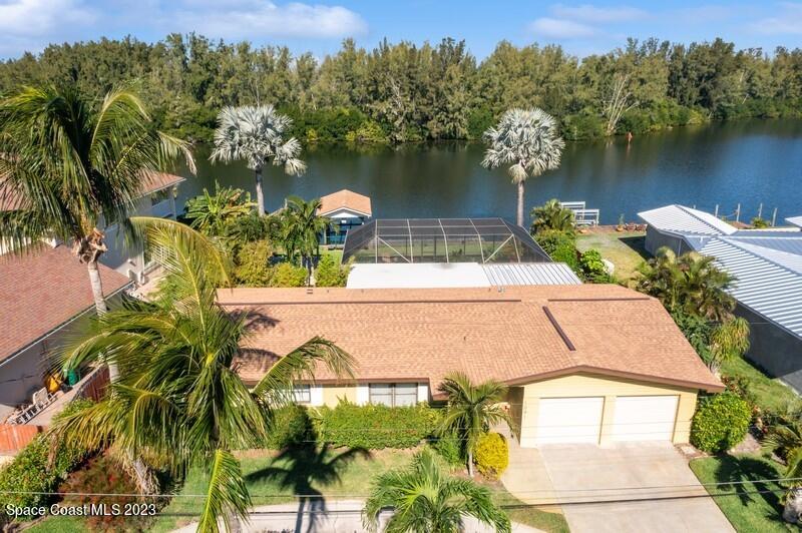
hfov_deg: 65.5
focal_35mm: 28
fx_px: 623
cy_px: 266
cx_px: 401
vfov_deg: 46.3
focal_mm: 10.26
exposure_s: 1/240
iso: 100
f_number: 11
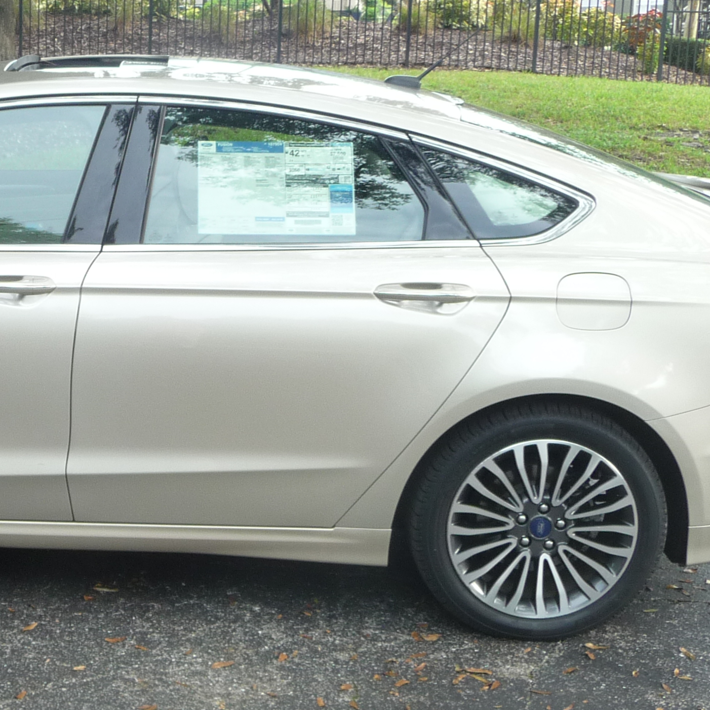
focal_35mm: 61
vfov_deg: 28.1
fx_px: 1416
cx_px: 88
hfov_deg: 27.3
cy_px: 330
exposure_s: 1/40
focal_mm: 4.7
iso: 100
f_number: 3.3
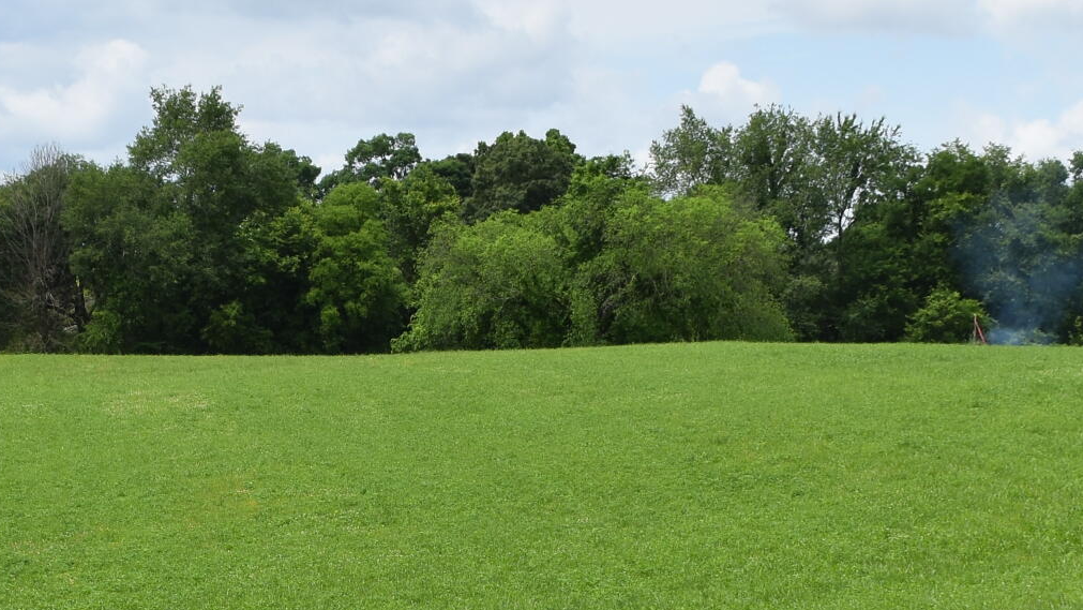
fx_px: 3348
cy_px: 694
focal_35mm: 117
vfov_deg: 10.3
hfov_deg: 18.3
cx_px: 344
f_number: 9
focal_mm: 25
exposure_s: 1/320
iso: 100
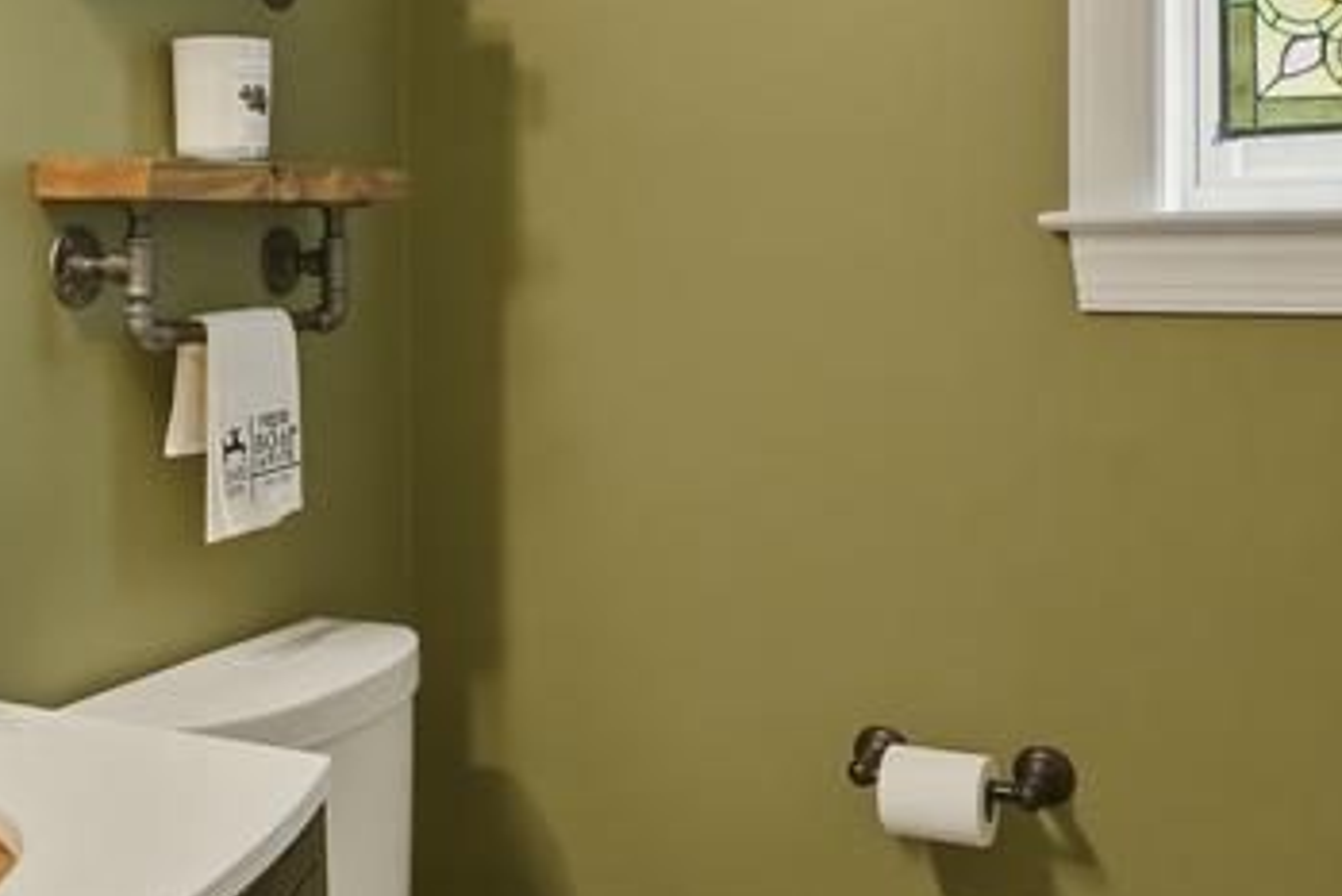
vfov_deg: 28.4
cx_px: 392
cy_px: 261
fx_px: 1753
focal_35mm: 47
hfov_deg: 41.1
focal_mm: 16
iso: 4000
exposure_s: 1/60
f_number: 8
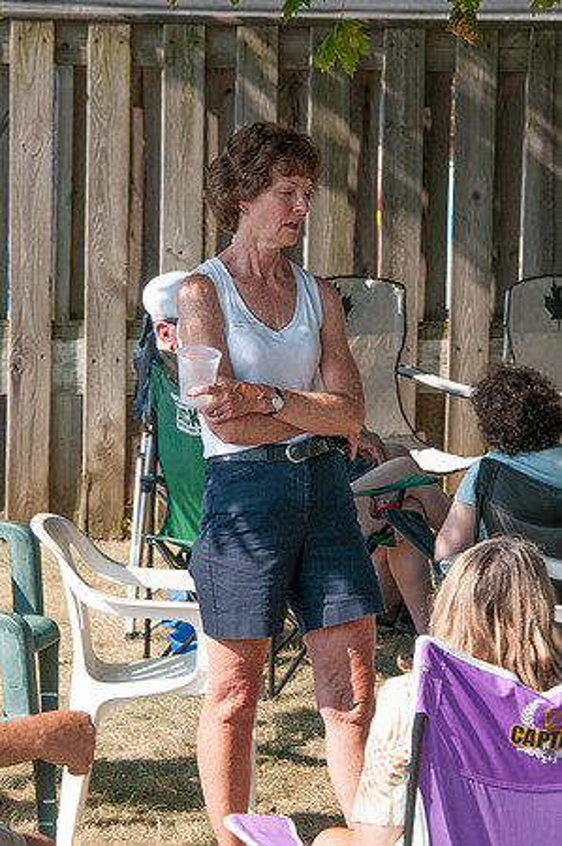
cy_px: 423
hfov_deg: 6.8
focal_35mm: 202
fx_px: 4752
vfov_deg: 10.2
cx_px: 281
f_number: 8
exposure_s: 1/500
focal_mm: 135
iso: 500
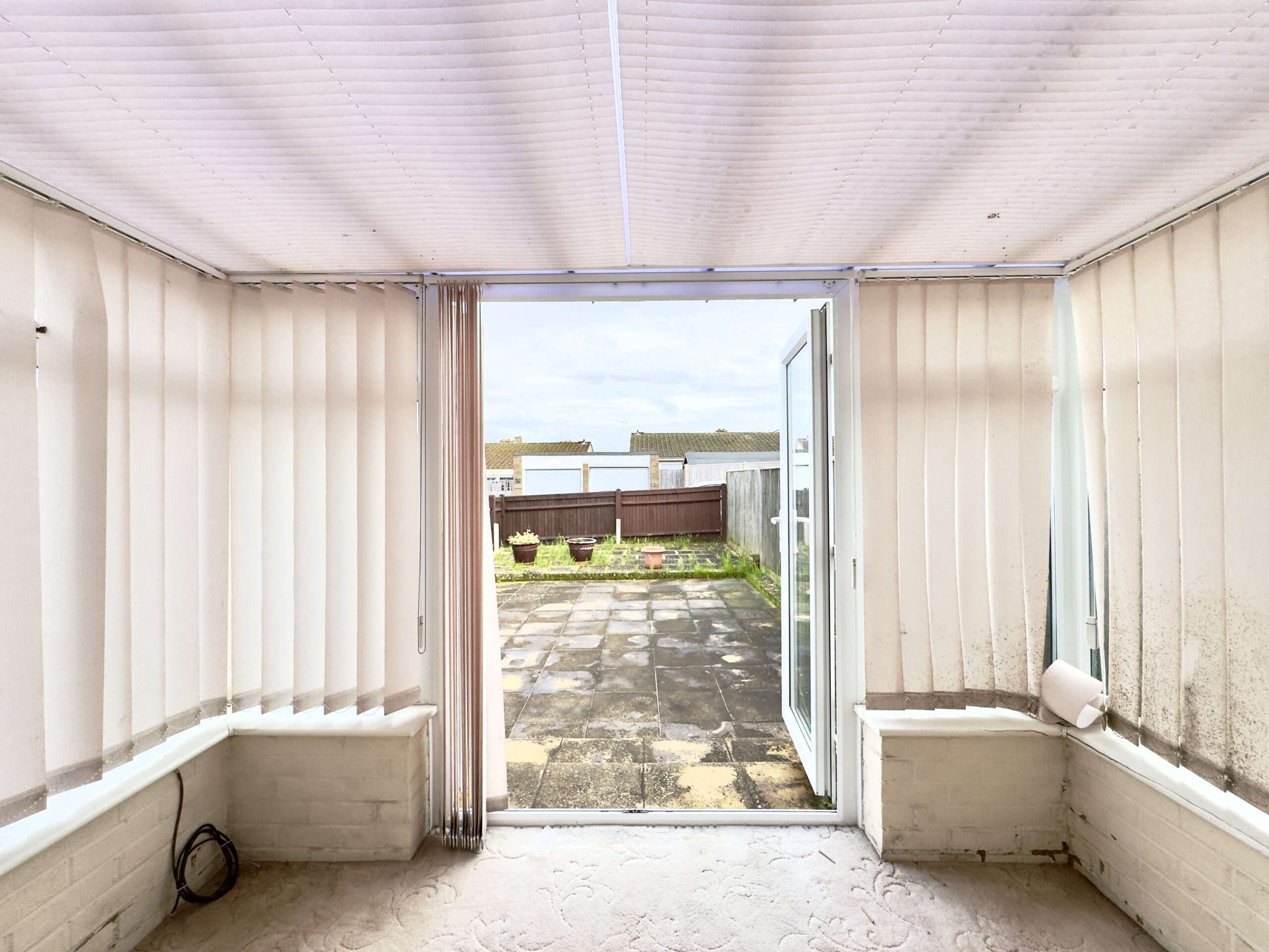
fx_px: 513
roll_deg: +0.7
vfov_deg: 85.7
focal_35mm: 14
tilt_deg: +1.4
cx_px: 634
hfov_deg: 102.1
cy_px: 476
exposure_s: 1/587
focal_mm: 2.22
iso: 40
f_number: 2.2
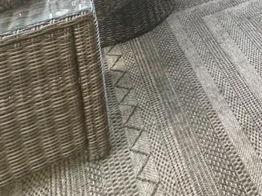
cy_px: -164
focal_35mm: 55
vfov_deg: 19.4
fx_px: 416
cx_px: 357
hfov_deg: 27.8
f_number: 2.2
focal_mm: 2.22
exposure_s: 1/120
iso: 80
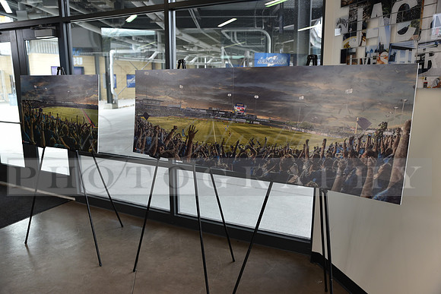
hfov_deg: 63.6
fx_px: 355
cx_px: 220
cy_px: 147
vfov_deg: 45.0
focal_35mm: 29
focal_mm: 29
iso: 400
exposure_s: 1/60
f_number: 4
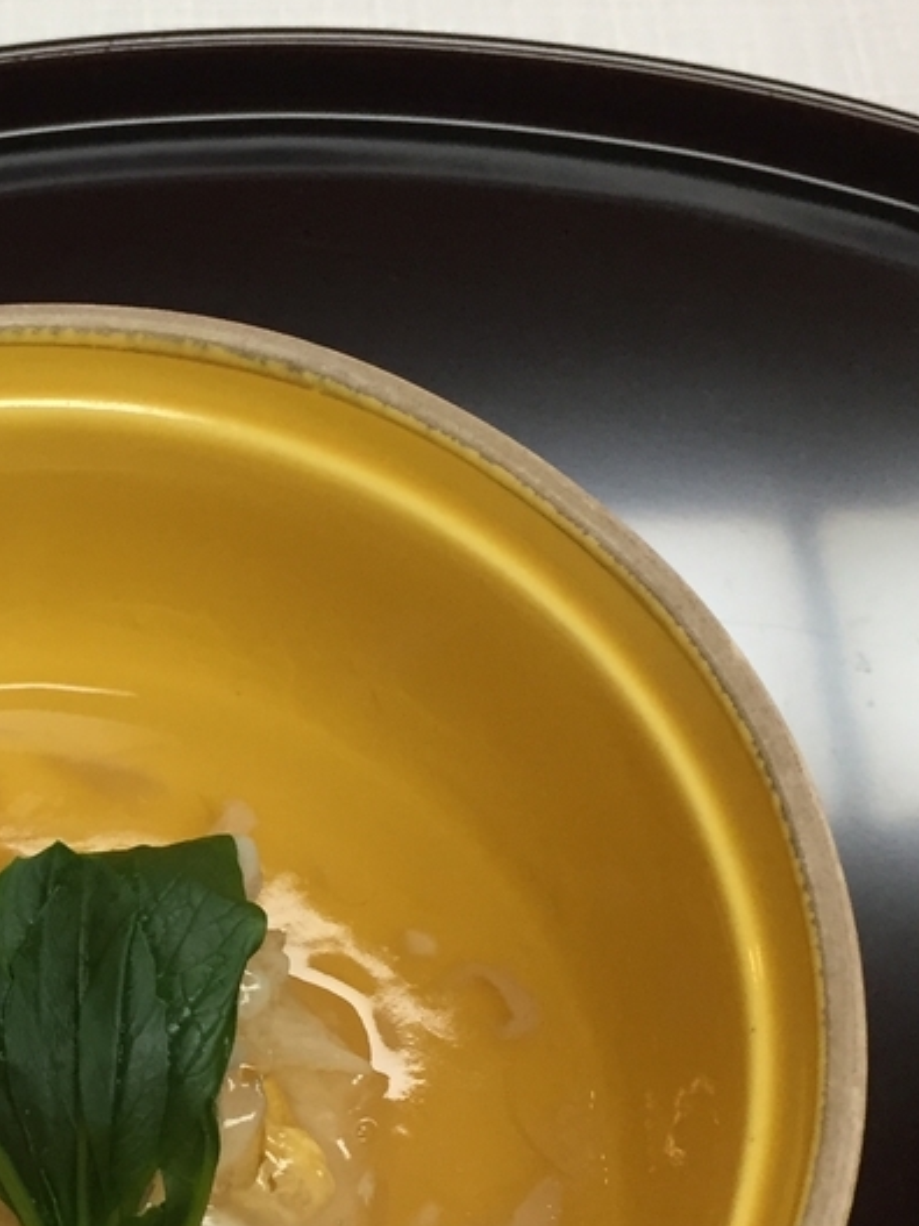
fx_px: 2337
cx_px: 37
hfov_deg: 21.6
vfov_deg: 29.2
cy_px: 819
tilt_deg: -59.2
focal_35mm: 66
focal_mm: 4.15
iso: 50
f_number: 2.2
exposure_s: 1/30
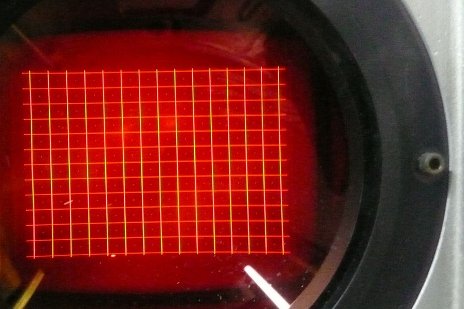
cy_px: 137
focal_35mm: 40
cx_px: 141
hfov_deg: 47.4
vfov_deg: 33.4
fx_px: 515
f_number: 3.3
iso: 1250
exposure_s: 1/6
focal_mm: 4.6
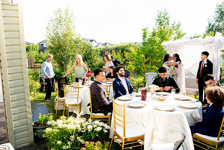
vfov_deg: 46.4
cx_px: 112
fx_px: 174
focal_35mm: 28
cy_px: 75
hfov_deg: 65.5
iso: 200
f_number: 3.5
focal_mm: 28
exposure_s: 1/640
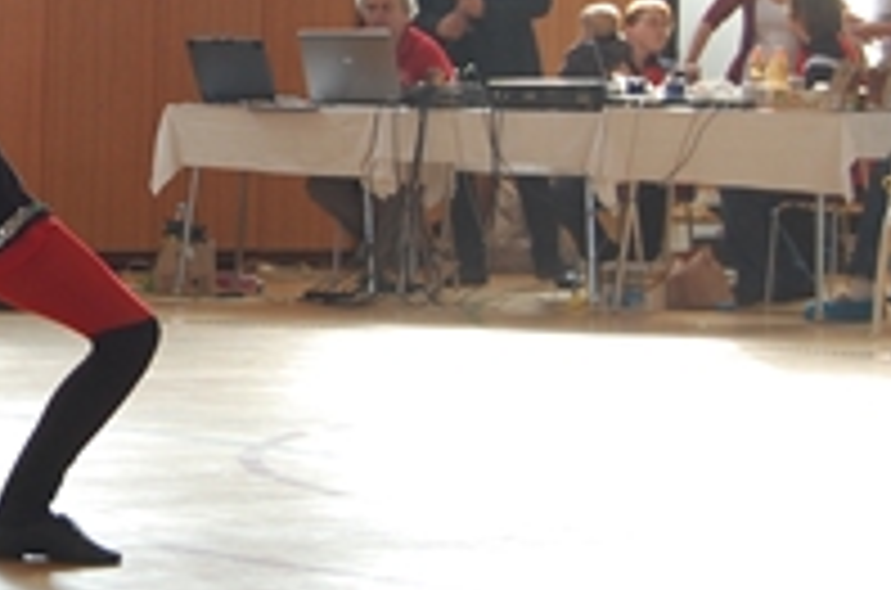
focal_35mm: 144
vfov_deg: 9.5
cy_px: 113
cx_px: -104
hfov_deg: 14.0
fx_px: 3555
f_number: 5.6
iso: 400
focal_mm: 38
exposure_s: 1/125
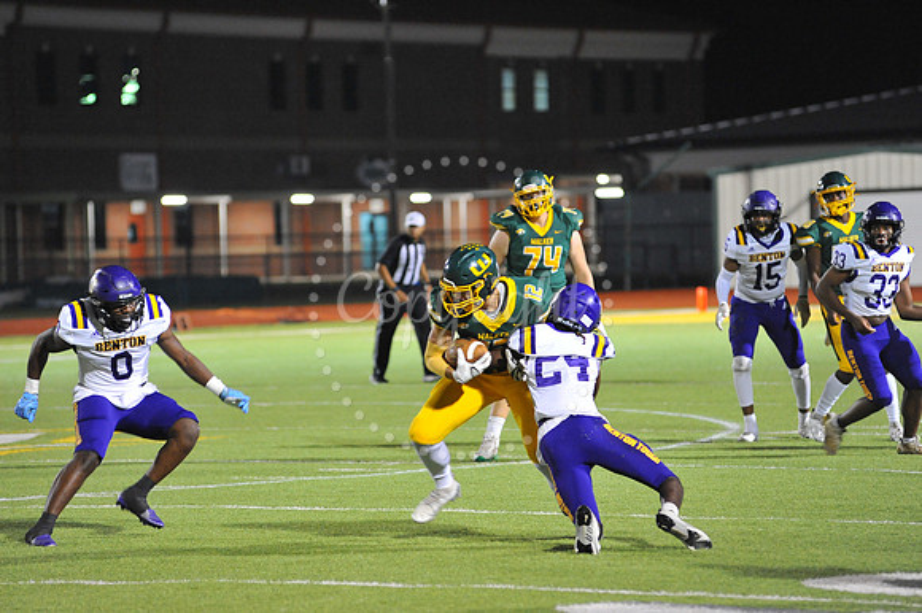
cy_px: 306
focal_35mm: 200
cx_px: 461
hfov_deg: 10.3
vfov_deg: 6.9
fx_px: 5119
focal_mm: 200
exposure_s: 1/160
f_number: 4
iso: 4000
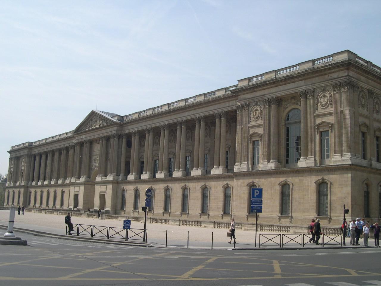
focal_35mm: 38
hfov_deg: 49.0
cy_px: 143
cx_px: 190
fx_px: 418
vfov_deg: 37.7
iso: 100
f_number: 7.6
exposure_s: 1/260
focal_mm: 8
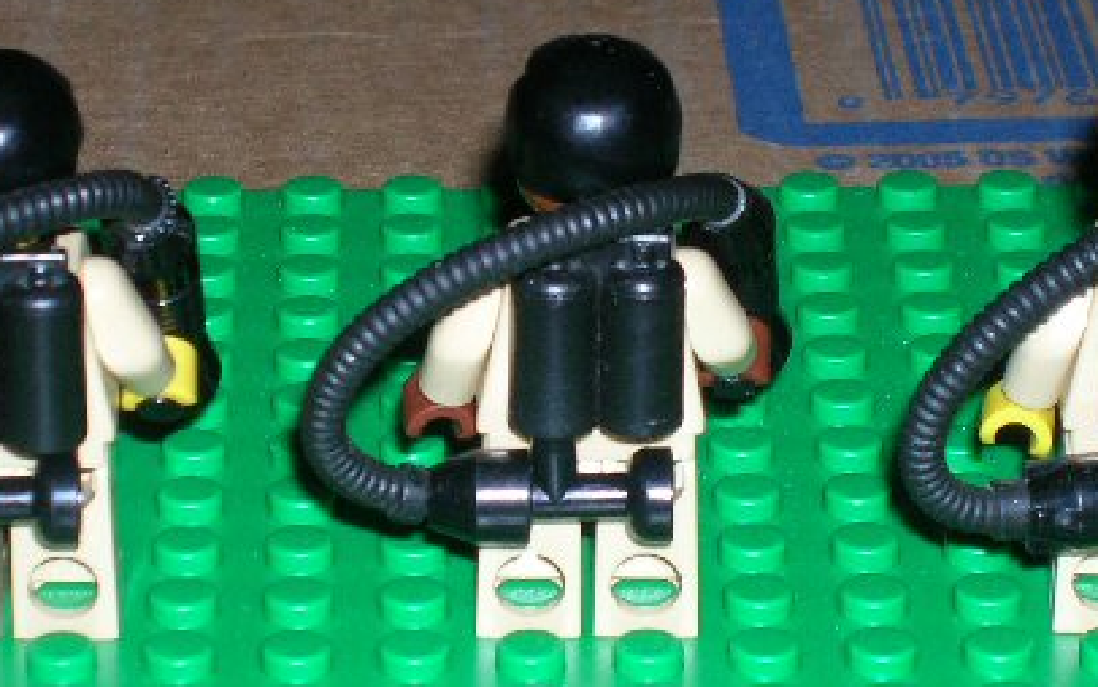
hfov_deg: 10.1
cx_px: 581
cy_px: 358
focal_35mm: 207
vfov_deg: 6.3
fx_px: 6196
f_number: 4.9
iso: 50
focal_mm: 17.1
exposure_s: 1/60.1
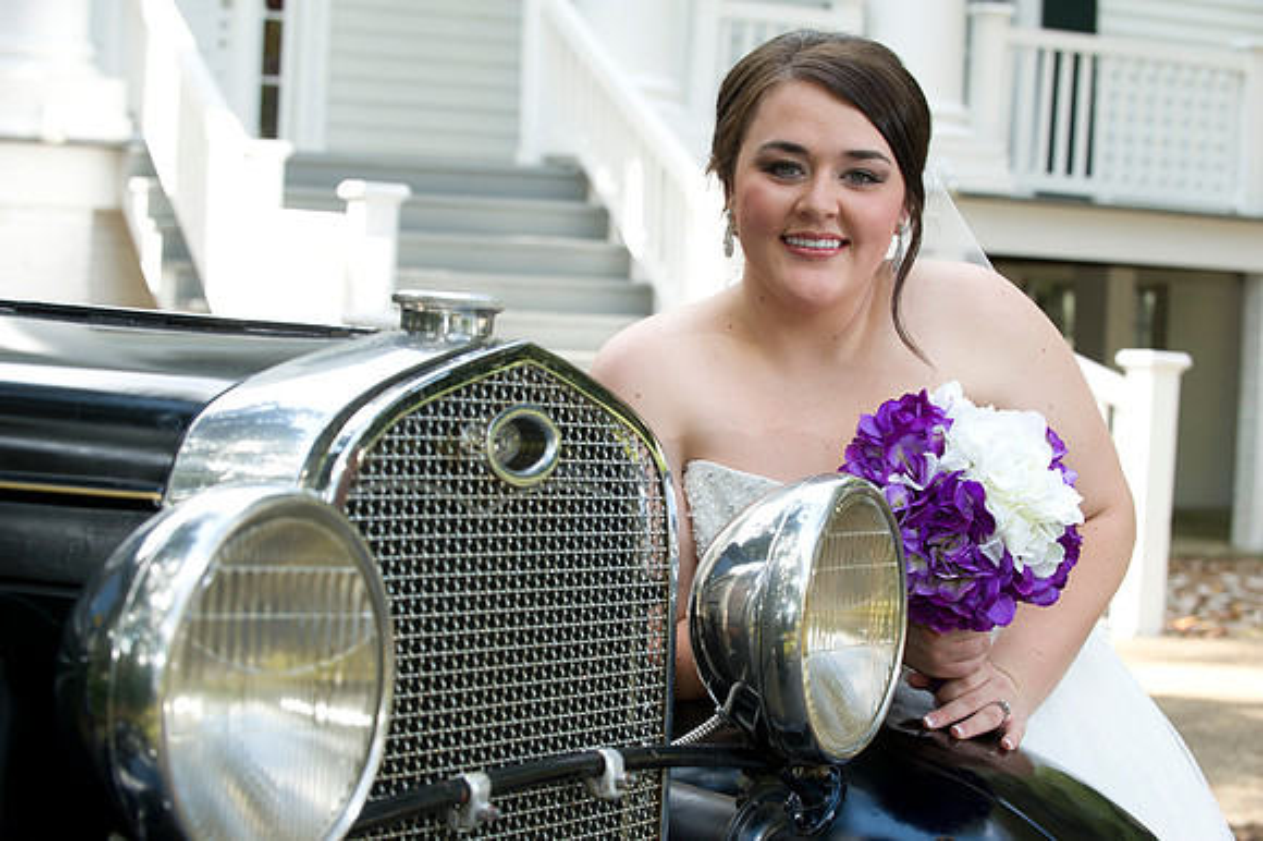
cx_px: 632
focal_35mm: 78
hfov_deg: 26.0
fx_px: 2735
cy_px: 420
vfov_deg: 17.5
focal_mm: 78
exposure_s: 1/125
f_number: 5.6
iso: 320
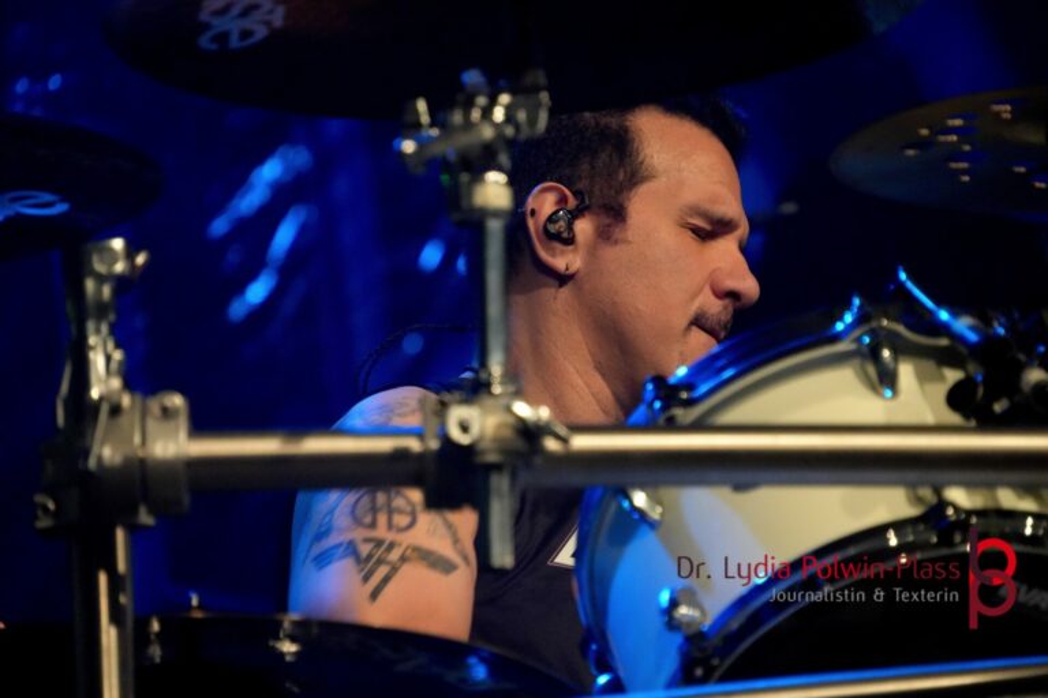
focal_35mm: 314
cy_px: 349
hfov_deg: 6.6
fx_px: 9126
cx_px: 524
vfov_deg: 4.4
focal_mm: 209
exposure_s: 1/125
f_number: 6.3
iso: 6400
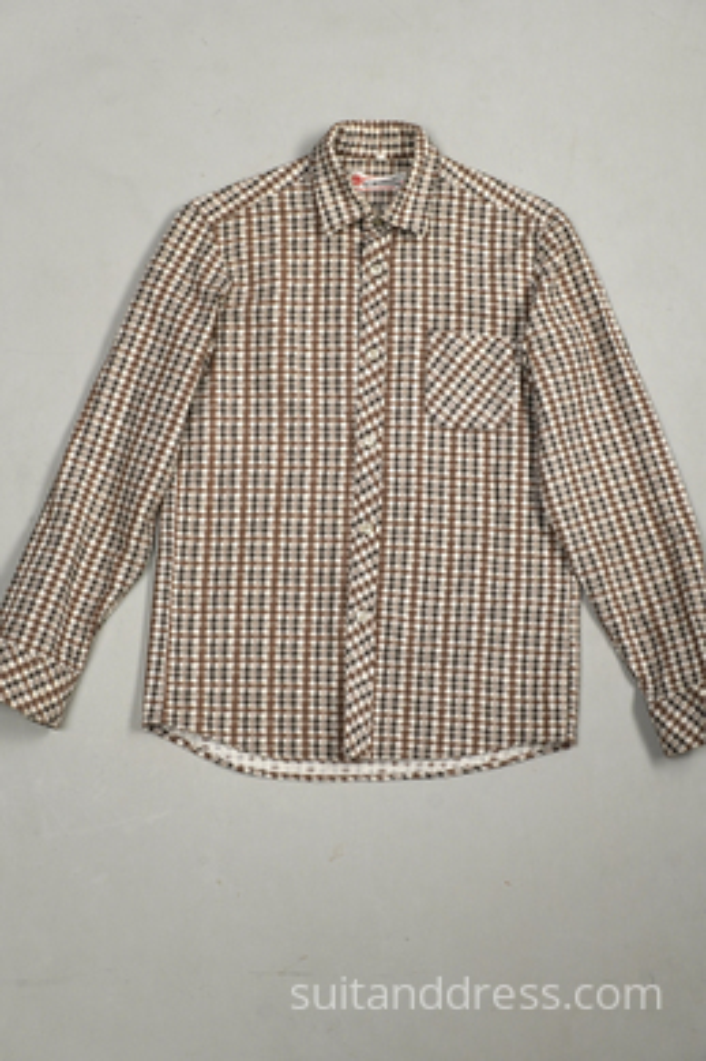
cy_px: 530
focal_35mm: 48
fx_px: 1413
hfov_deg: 28.1
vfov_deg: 41.1
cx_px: 353
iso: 400
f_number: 10
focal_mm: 32
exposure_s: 1/40
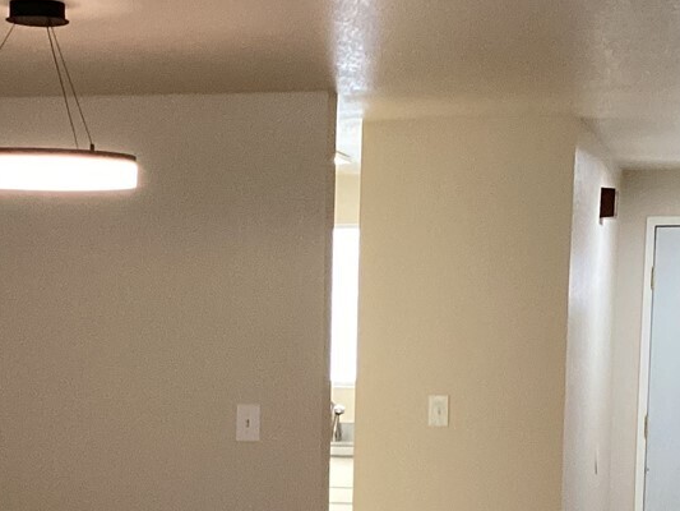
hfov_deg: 21.0
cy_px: 542
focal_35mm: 93
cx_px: 222
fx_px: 1827
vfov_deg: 15.5
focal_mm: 3.3
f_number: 2.4
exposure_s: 1/50
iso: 250
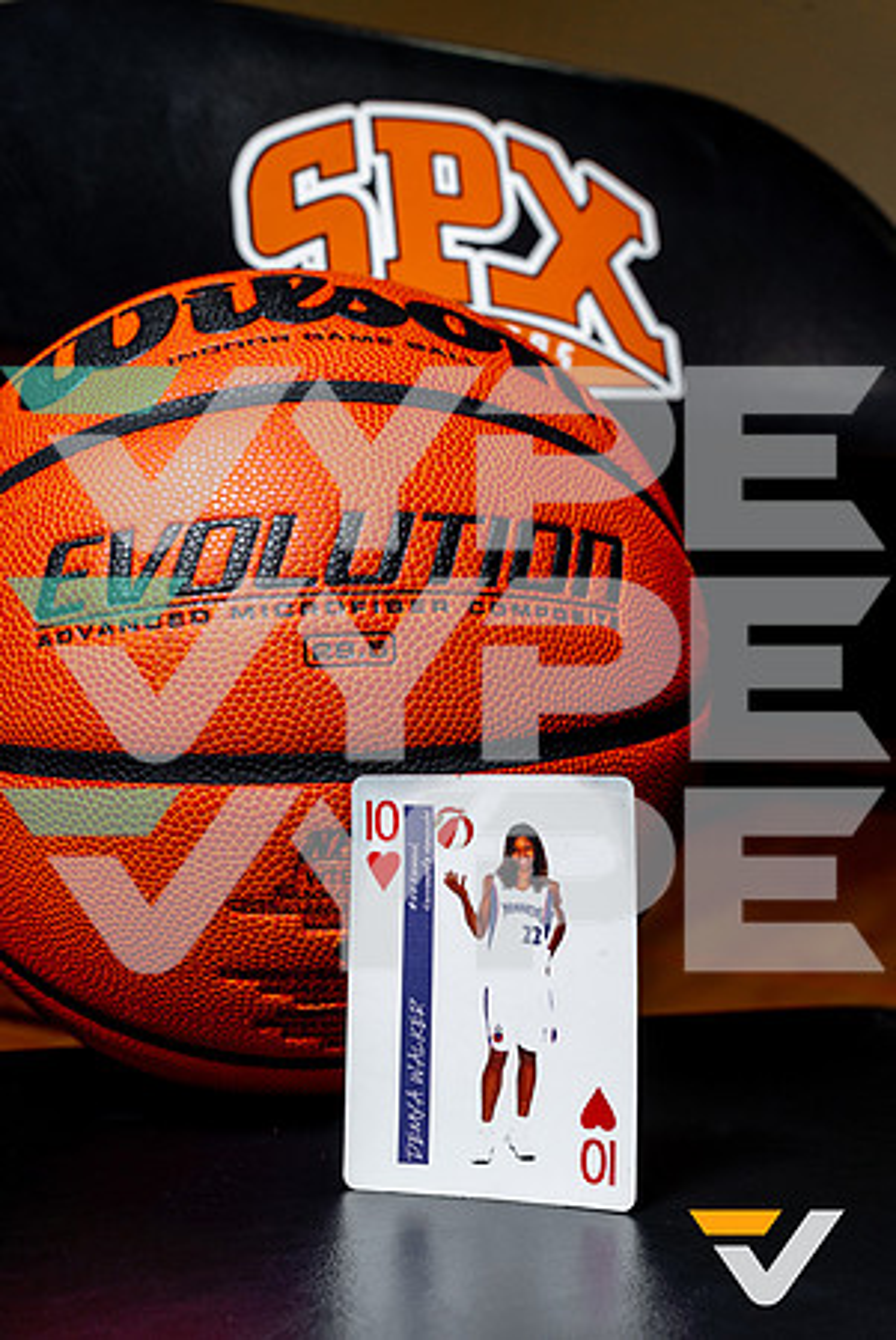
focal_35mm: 43
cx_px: 448
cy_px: 670
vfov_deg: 45.4
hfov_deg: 31.3
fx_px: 1602
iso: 100
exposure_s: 1/125
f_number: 9.5
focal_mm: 43
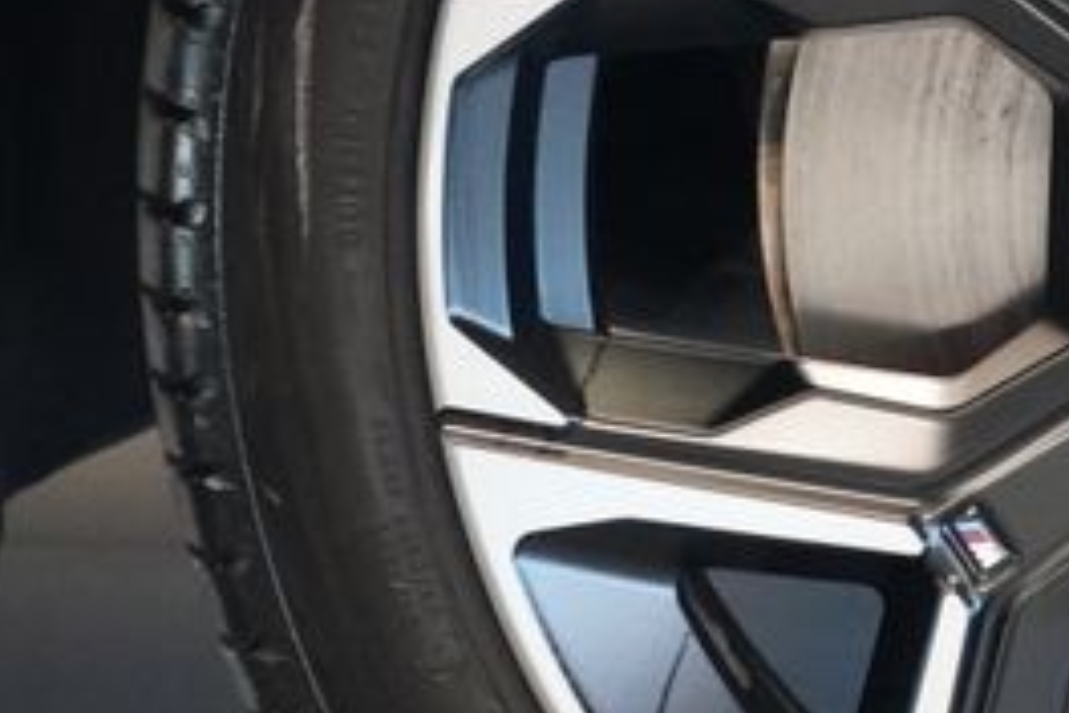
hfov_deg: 7.5
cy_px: 164
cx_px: 1425
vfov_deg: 5.0
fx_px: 8076
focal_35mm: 272
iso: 12800
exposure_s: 1/160
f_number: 5.6
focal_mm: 70
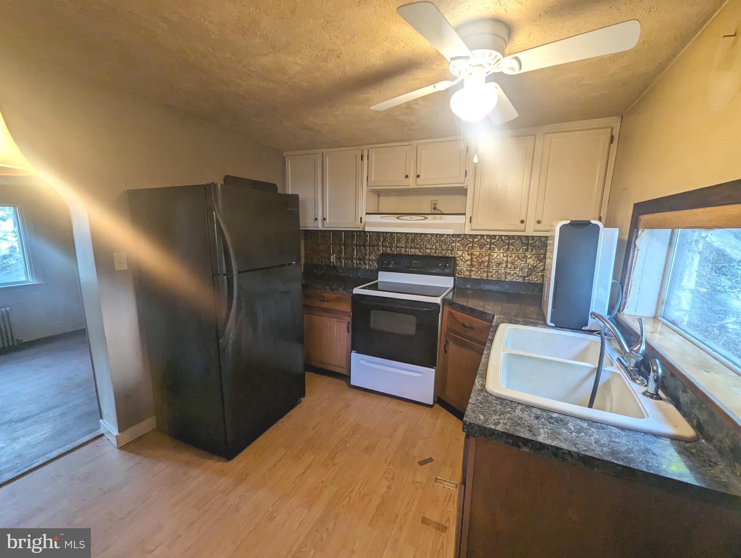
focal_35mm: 13
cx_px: 370
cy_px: 279
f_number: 2.2
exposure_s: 1/40
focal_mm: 1.95
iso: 145
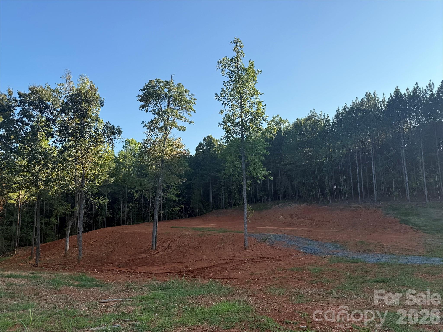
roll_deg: +0.8
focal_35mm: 24
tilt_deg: +6.0
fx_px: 307
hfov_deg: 71.6
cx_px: 222
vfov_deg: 56.8
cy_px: 166
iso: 80
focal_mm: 6.76
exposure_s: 1/2232
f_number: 1.78
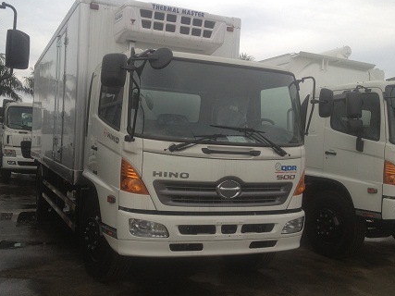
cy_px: 146
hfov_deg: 45.7
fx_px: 468
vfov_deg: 35.1
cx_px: 169
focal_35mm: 41
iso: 50
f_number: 2.4
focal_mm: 4.28
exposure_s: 1/232
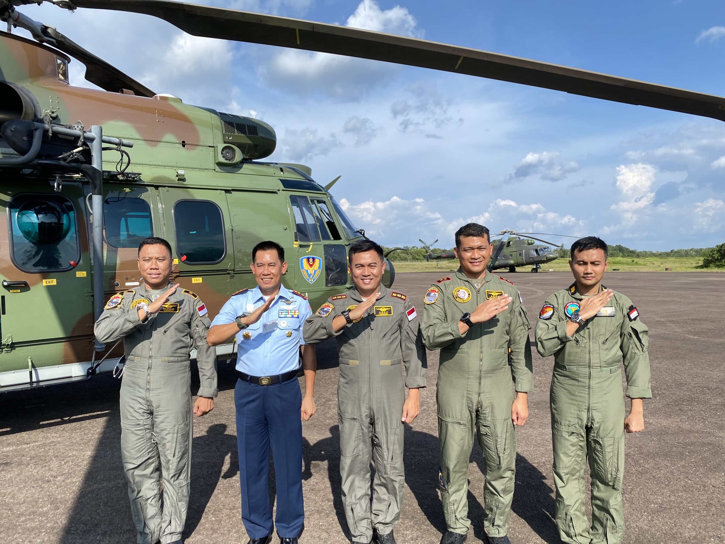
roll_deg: +1.1
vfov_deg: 53.1
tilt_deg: -0.2
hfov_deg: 67.3
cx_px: 362
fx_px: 545
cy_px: 272
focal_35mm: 26
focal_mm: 4.25
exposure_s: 1/2625
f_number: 1.8
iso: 32
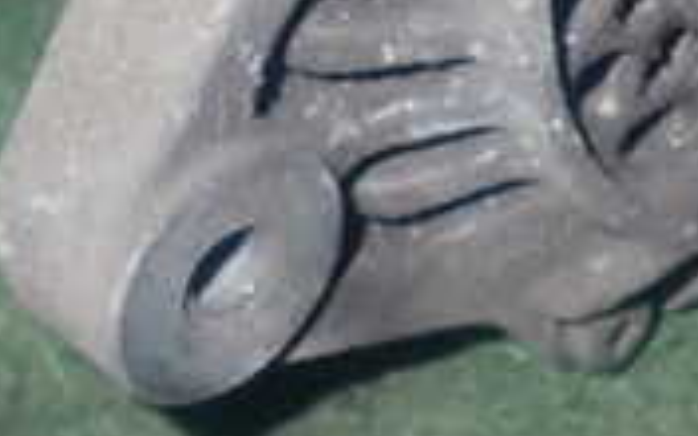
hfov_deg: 16.0
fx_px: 2473
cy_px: -384
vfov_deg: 9.5
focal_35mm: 130
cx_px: 524
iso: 640
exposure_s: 1/40
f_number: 7.1
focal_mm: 6.37
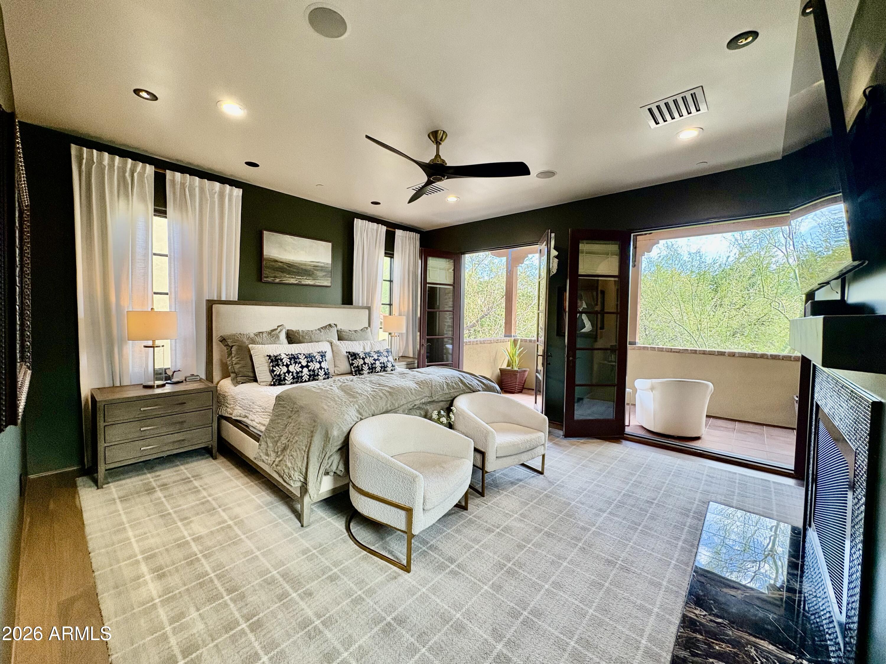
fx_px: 358
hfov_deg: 102.1
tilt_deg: -3.0
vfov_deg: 85.7
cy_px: 332
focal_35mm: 14
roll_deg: -0.6
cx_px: 443
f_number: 2.2
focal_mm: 2.22
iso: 160
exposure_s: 1/120
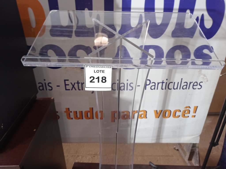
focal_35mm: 28
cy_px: 84
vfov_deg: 49.7
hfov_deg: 63.5
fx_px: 183
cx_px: 113
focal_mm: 4.7
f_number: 1.79
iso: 184
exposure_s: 1/40
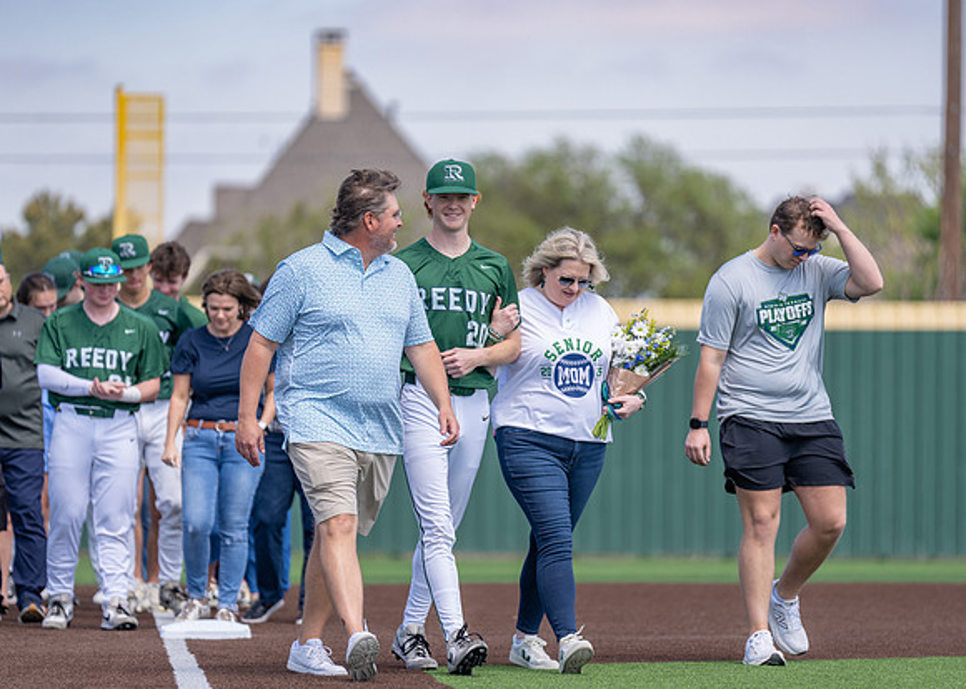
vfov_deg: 6.2
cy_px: 336
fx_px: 6376
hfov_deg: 8.7
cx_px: 469
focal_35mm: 232
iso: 100
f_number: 2.8
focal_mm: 200
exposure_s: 1/1000
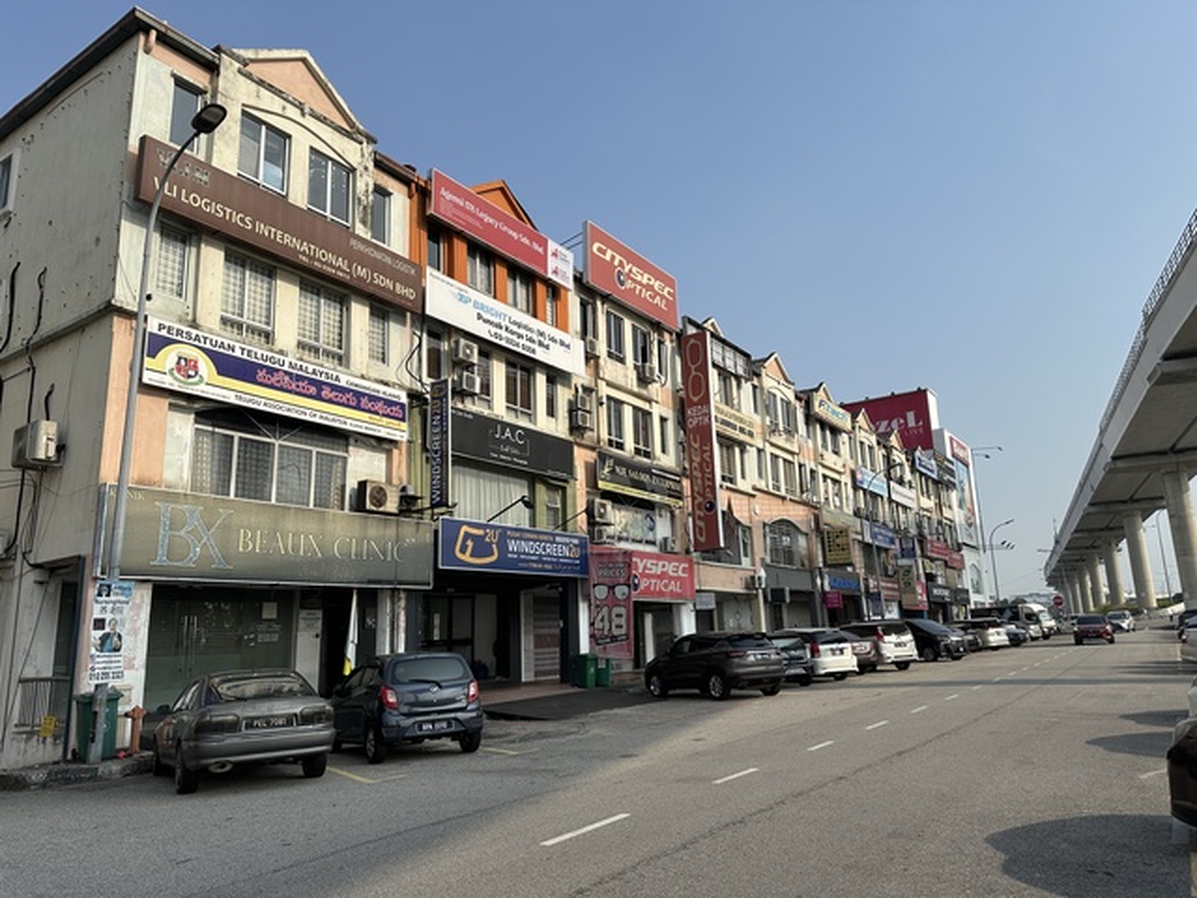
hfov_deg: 71.6
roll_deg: +2.3
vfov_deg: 56.8
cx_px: 598
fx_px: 830
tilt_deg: +12.3
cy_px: 449
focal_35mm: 24
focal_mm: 6.86
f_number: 1.78
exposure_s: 1/6623
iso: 80
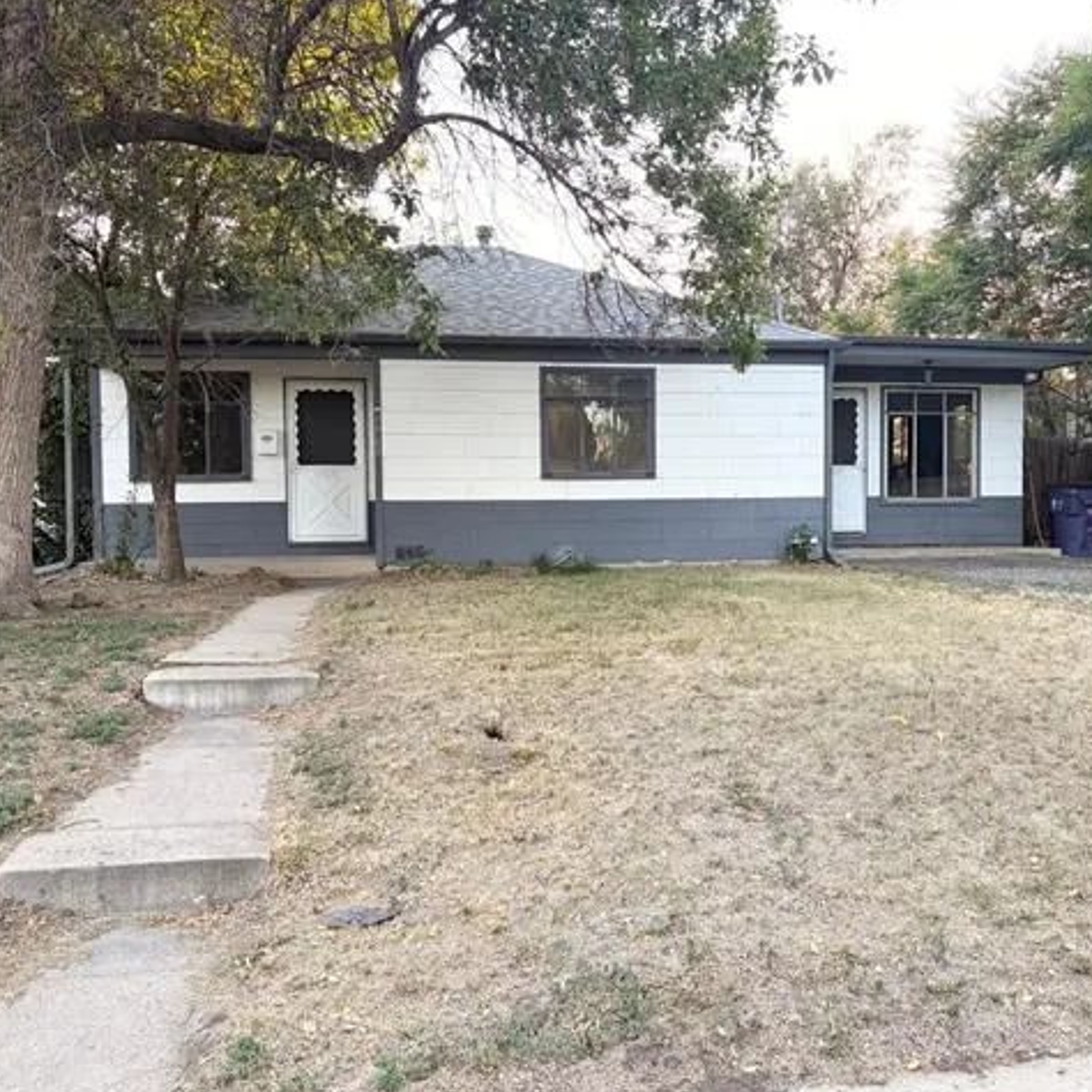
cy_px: 548
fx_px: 1106
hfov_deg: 52.4
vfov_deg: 52.5
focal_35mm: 31
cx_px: 608
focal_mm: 5.96
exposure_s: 1/200
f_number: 1.6
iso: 64
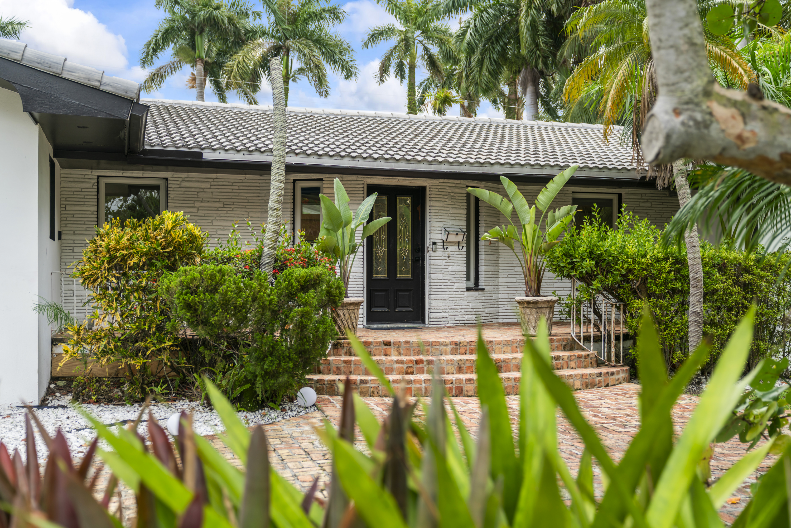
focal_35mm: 40
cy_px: 264
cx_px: 396
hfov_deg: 48.5
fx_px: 879
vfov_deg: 33.4
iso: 100
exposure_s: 1/800
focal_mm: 40
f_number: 2.8
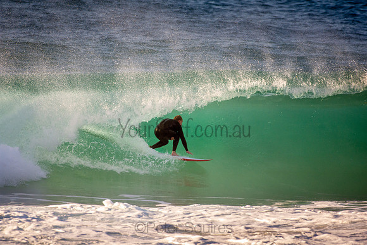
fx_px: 7647
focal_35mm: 750
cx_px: 184
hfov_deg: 2.7
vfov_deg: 1.8
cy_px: 122
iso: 640
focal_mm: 500
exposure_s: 1/2000
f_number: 5.6
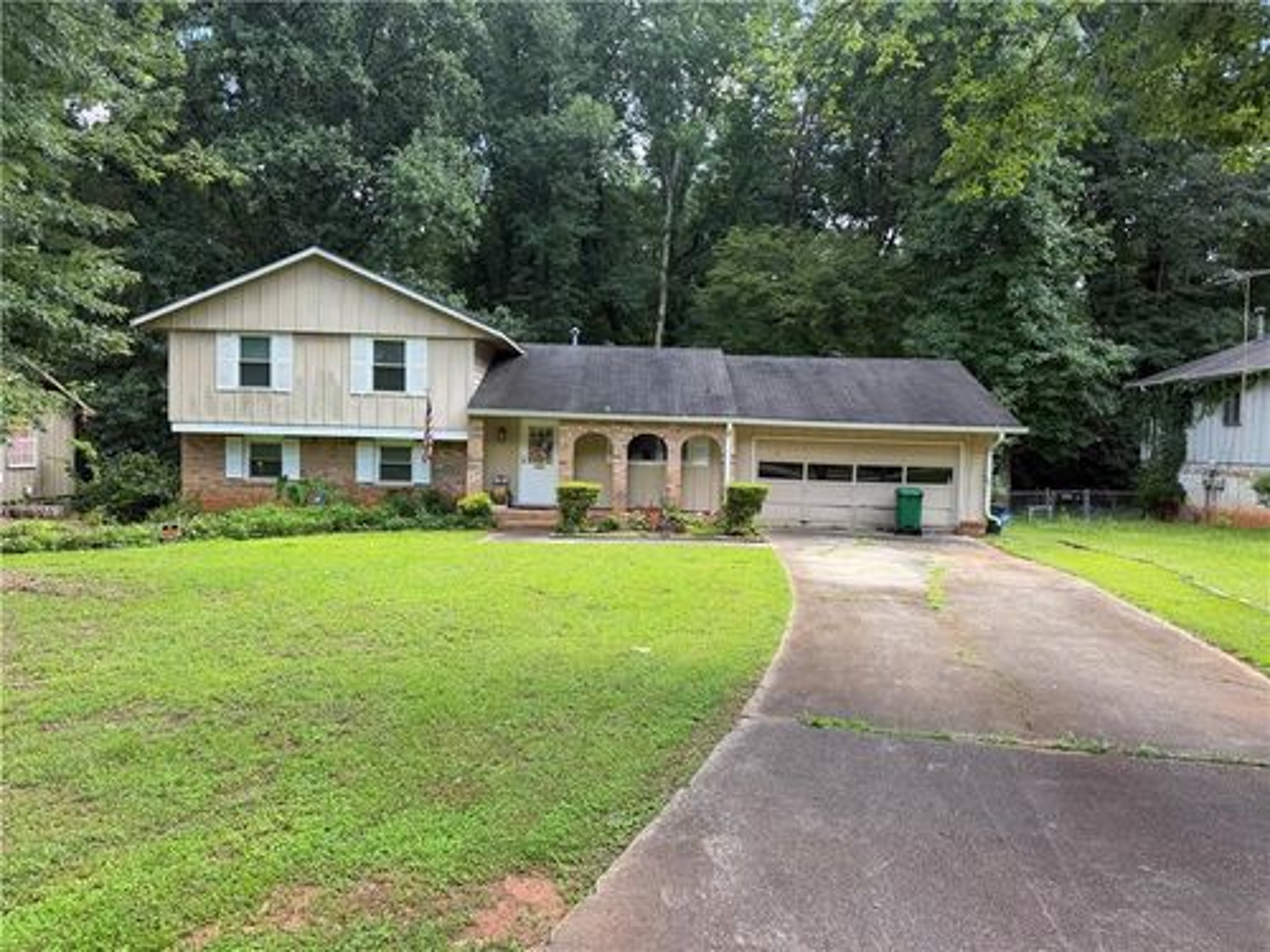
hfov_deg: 71.6
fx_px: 881
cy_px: 476
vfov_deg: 56.8
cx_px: 635
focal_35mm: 24
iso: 80
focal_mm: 6.76
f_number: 1.78
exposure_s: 1/426
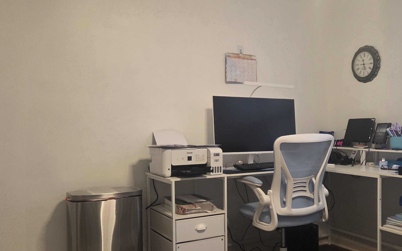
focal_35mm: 38
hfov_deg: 51.1
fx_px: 416
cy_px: 140
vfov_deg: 33.6
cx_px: 248
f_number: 1.8
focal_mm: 5.4
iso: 500
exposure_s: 1/120
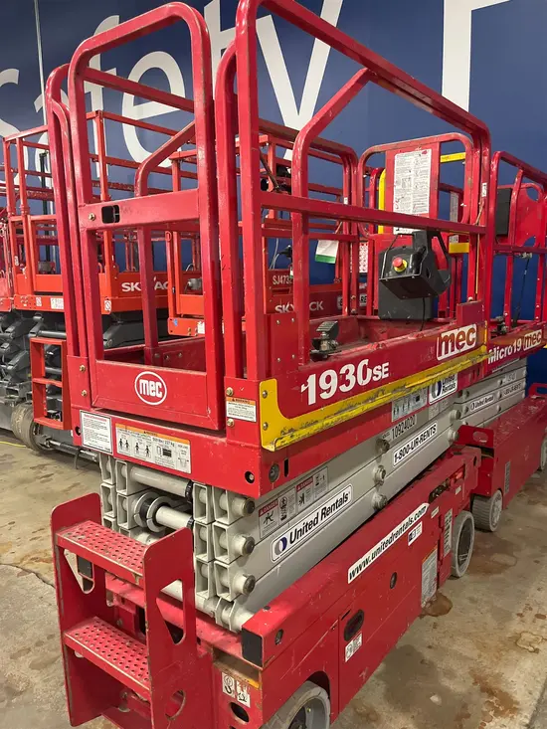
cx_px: 274
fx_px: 548
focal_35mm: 26
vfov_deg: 67.3
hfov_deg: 53.1
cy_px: 364
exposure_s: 1/60
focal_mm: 5.1
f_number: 1.6
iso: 500
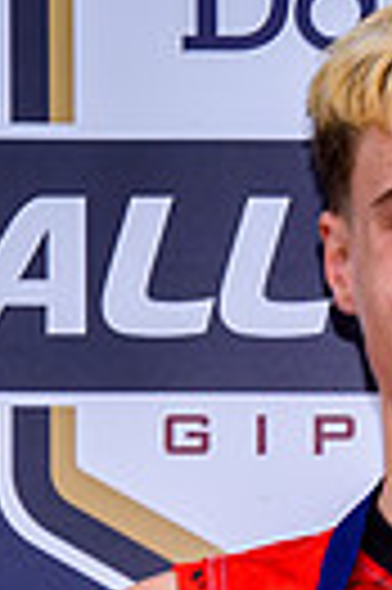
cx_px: 563
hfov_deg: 3.9
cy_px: 749
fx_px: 5764
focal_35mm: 352
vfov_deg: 5.8
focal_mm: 40
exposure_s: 1/160
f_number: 5.6
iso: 100
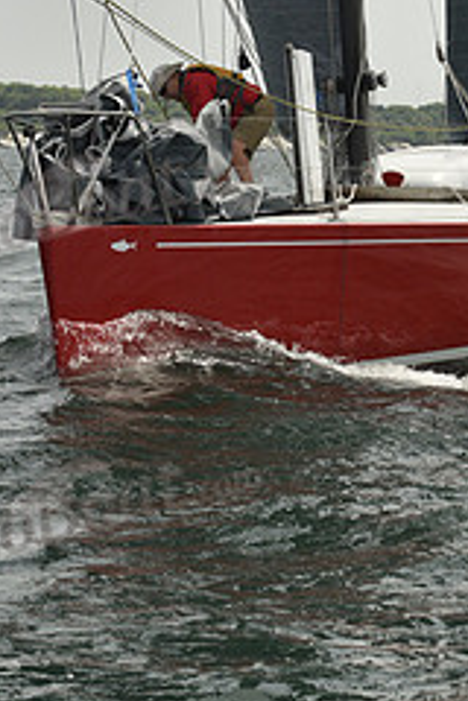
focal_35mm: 169
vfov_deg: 12.2
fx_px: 3295
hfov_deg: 8.1
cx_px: 414
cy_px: 327
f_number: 9
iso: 400
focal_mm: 70
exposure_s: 1/1600
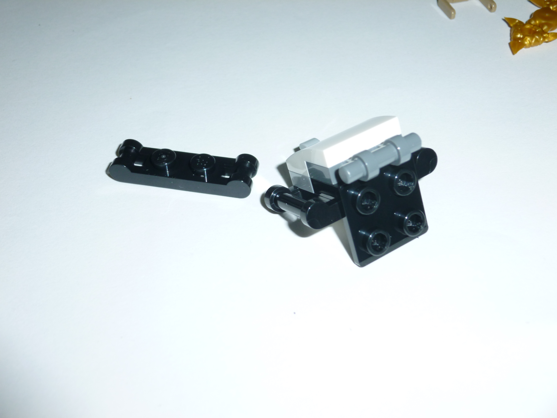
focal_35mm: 45
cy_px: 209
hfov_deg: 42.1
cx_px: 278
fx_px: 724
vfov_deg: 32.2
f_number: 3.9
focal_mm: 8
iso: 100
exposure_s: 1/60
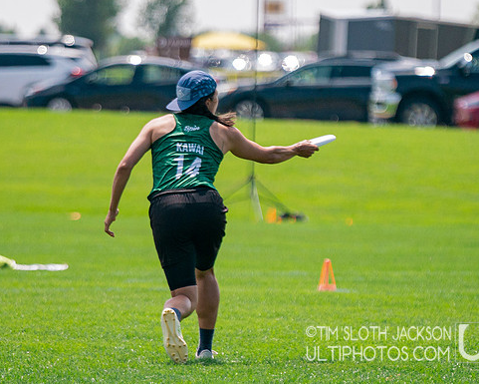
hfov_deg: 4.1
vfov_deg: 3.3
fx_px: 6749
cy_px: 257
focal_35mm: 476
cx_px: 205
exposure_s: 1/10000
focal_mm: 200
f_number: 2.8
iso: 500
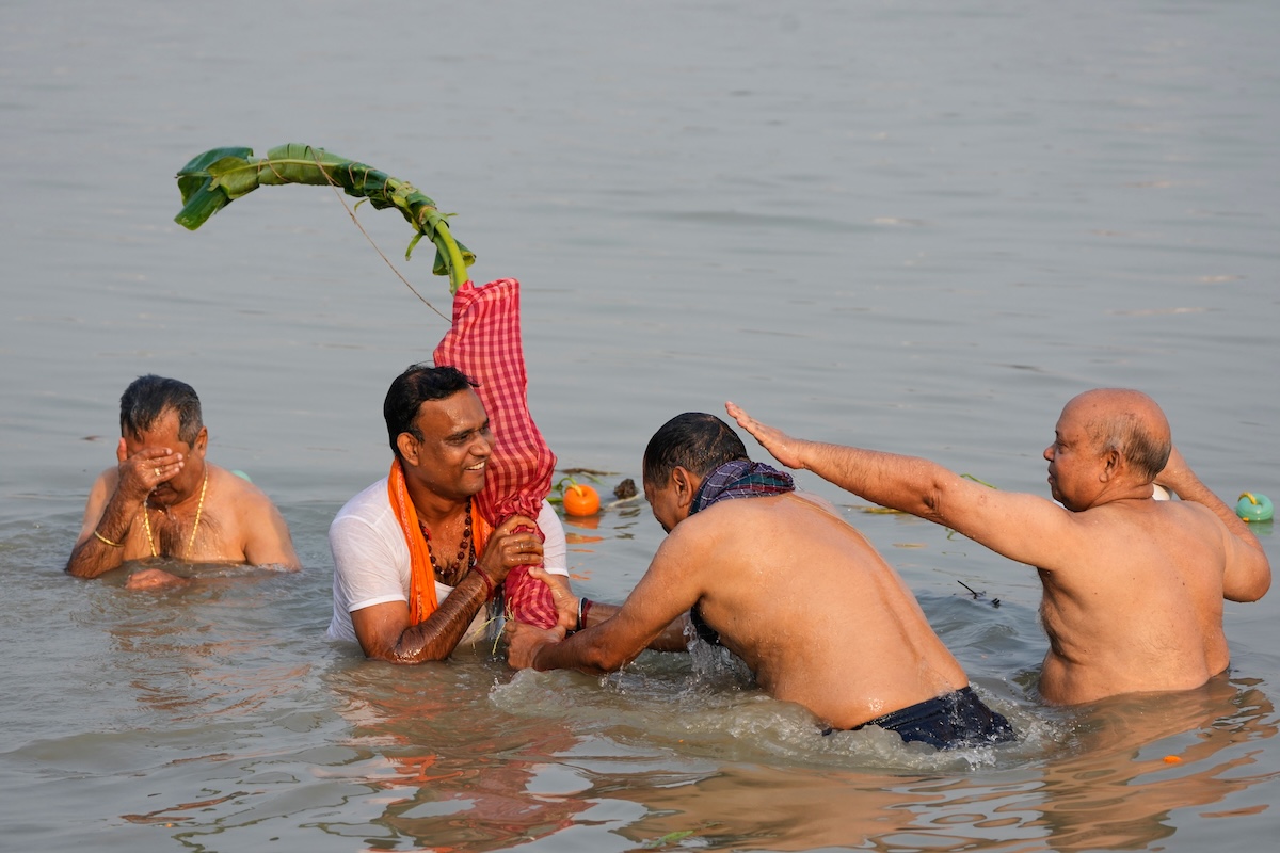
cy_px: 426
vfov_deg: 8.6
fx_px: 5688
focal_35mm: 160
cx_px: 640
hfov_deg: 12.8
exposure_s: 1/1000
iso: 400
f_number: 6.3
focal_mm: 160
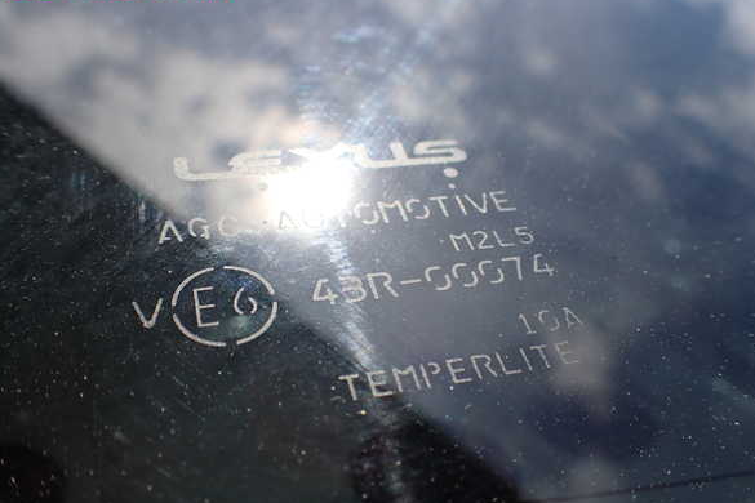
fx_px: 671
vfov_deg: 41.1
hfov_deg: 58.7
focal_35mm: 32
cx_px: 377
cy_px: 262
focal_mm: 5.4
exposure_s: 1/125
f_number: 9
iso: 100
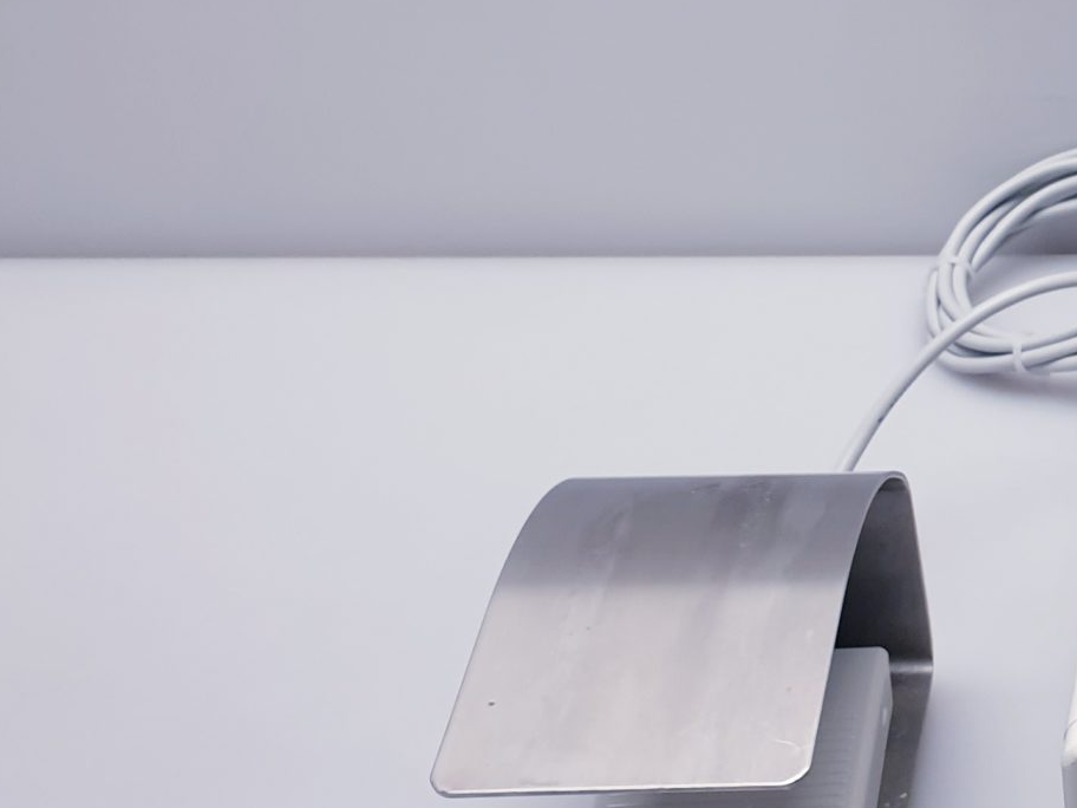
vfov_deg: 20.1
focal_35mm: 73
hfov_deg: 23.1
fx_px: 2271
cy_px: 314
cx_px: 1466
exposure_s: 1/100
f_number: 2.4
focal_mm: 4.3
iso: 80
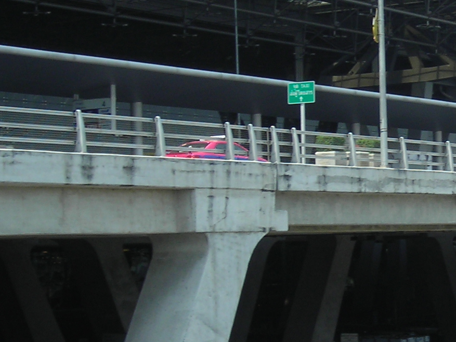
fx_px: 1607
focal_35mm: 122
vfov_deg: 12.1
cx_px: 534
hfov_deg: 15.6
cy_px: 206
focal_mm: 6.3
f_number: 6.4
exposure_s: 1/113
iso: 50
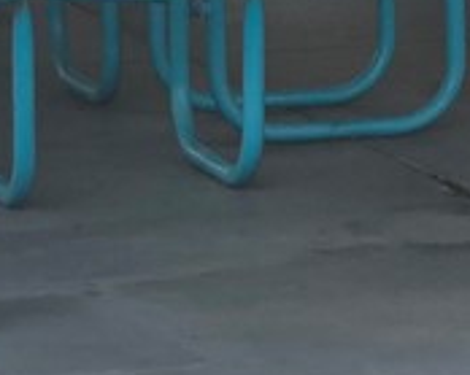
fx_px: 5519
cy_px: -494
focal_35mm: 397
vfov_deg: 3.8
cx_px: 394
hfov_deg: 4.9
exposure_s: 1/1157
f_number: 2.4
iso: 50
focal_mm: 7.9
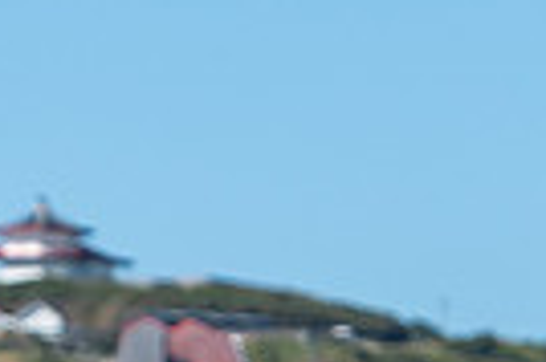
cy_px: 1291
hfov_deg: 2.4
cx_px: 592
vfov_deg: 1.6
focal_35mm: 848
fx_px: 12846
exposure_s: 1/1250
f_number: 4
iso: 100
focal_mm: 63
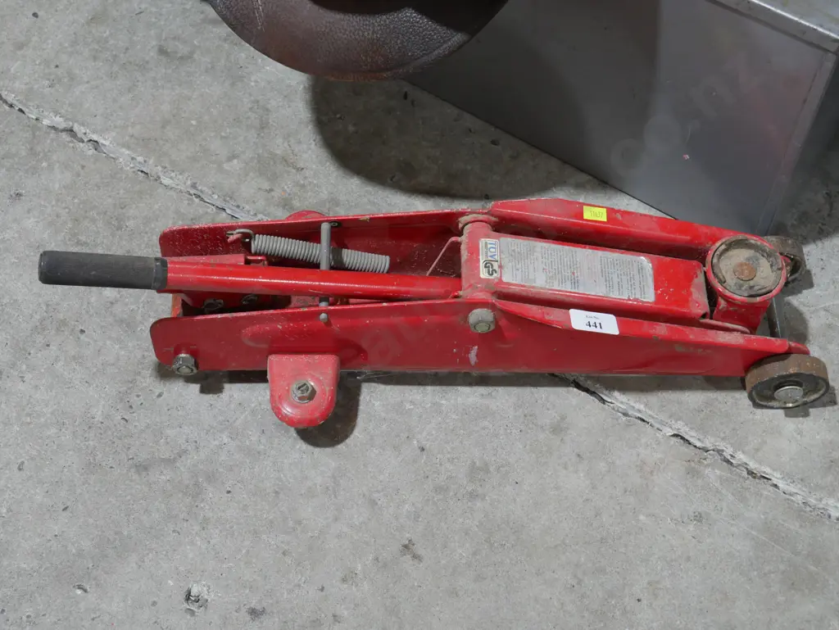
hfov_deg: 34.3
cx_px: 420
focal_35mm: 56
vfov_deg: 26.1
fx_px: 1358
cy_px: 315
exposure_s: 1/60
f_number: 5.3
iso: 640
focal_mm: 28
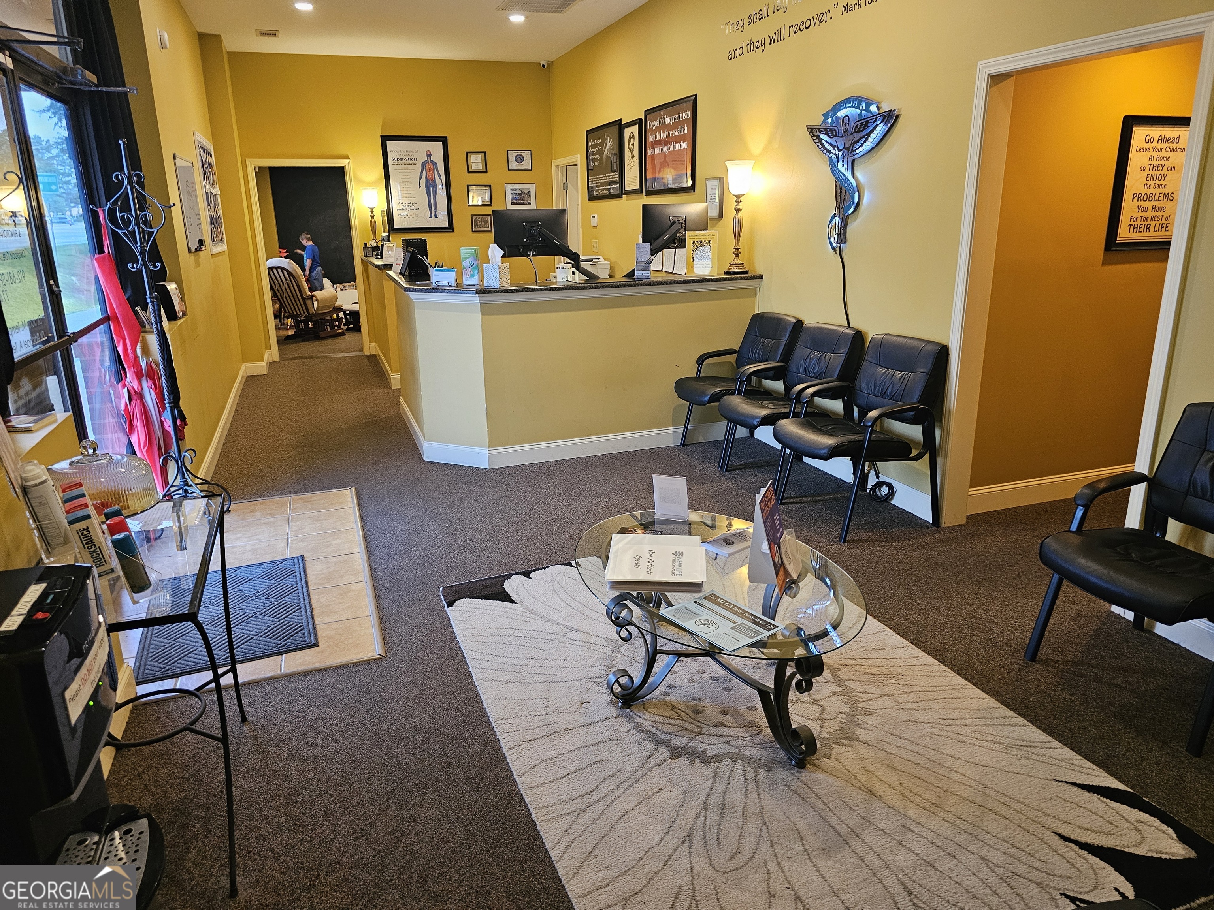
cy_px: 455
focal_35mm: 23
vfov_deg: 58.9
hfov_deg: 73.9
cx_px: 607
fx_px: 807
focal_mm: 6.3
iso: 500
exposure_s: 1/60
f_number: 1.7
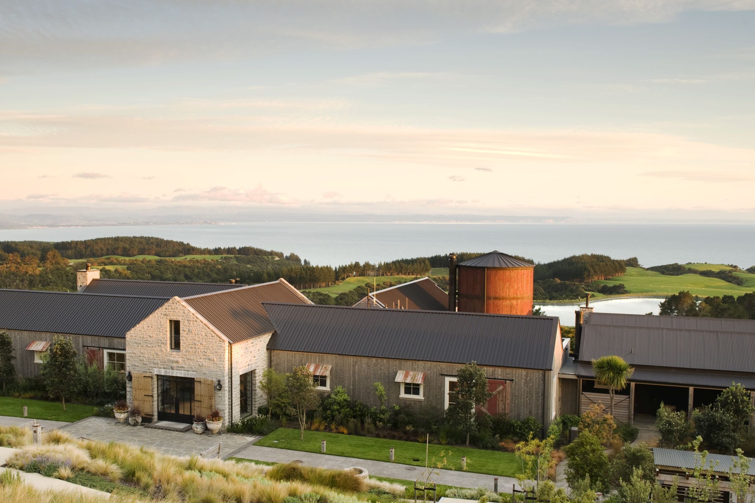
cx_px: 306
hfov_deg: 50.4
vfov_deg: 35.0
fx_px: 796
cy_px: 279
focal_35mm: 38
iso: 250
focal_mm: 29
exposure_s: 1/6
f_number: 11
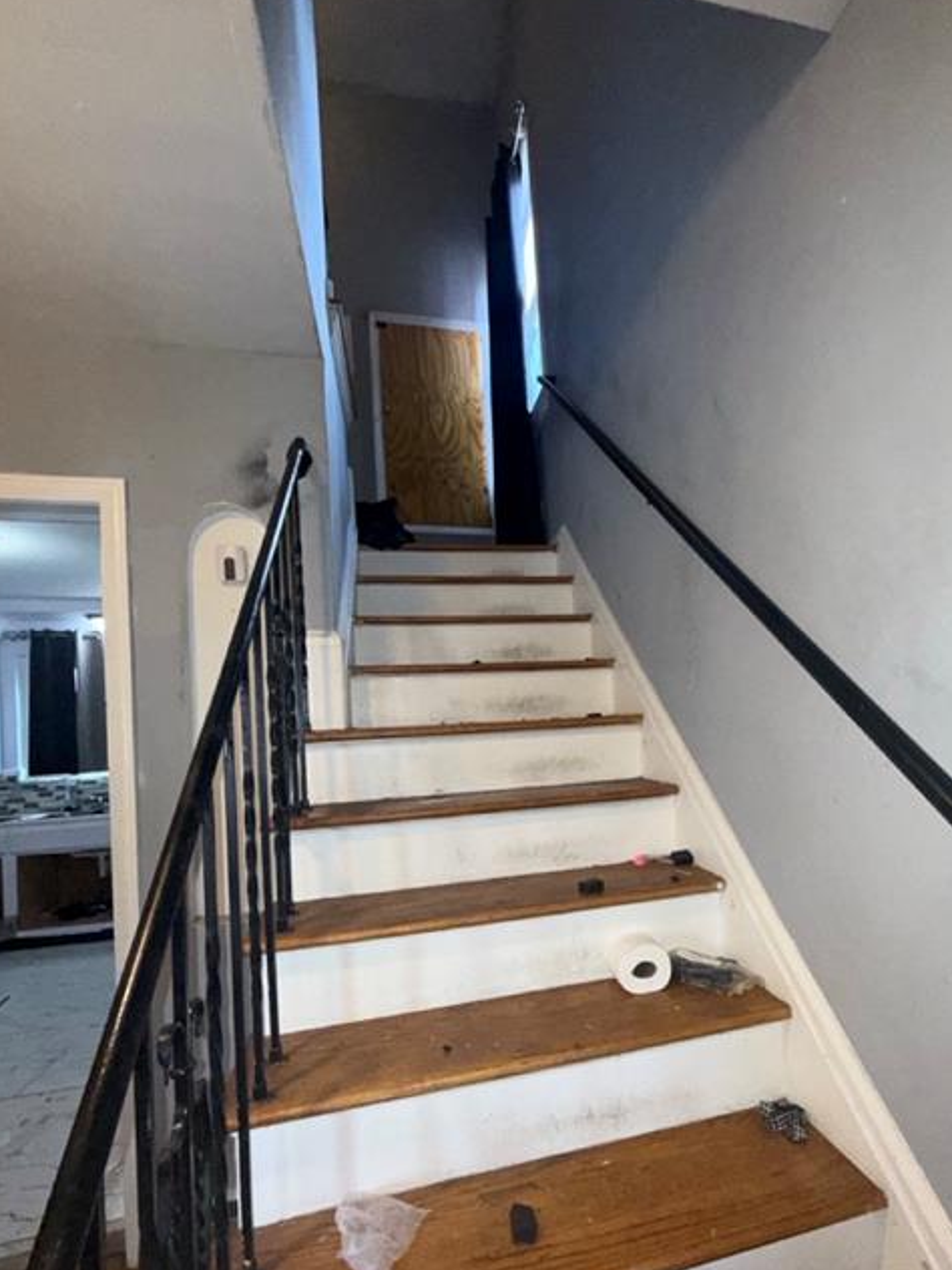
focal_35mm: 17
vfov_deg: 90.6
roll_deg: +3.7
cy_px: 711
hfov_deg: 74.2
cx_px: 556
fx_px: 623
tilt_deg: +3.1
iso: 200
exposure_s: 1/60
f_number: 2.2
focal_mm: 2.22
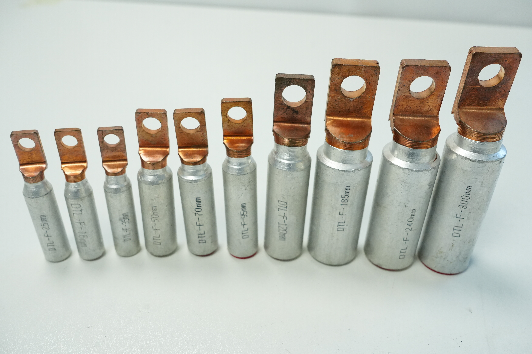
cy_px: 177
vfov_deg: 38.9
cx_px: 266
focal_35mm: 34
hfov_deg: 55.8
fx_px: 502
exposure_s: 1/200
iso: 3200
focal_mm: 34
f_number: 7.1
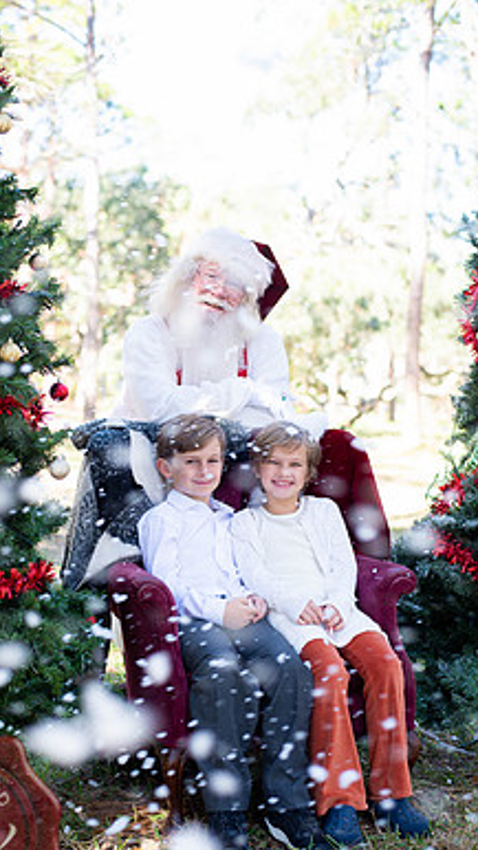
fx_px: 1375
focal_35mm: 61
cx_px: 165
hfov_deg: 19.7
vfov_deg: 34.3
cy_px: 491
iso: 100
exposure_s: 1/160
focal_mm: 50
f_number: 2.8
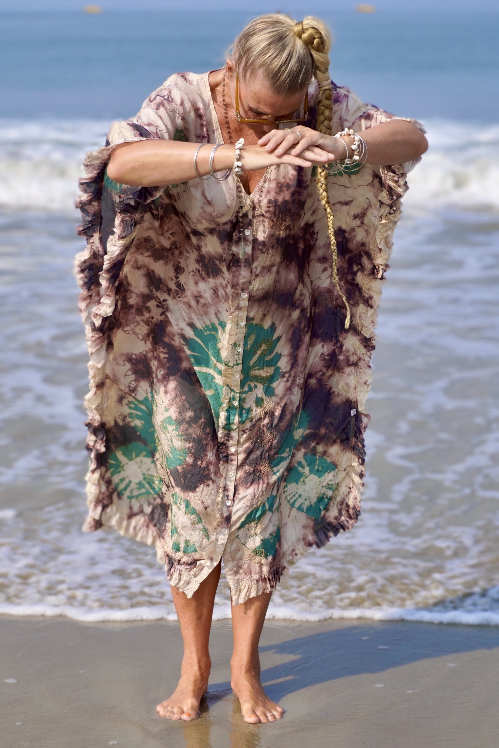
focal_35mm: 68
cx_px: 250
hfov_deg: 20.2
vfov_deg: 29.9
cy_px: 374
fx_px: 1403
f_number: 5.6
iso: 100
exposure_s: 1/640
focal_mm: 45
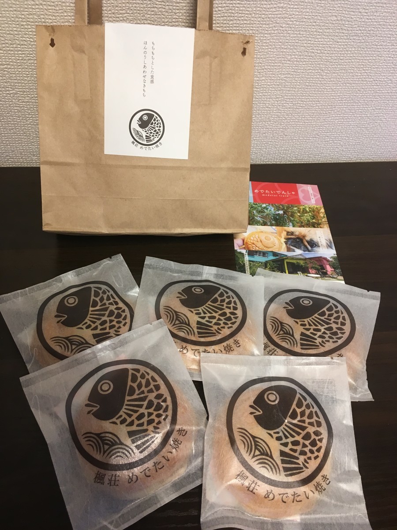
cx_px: 198
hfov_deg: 48.2
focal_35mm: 29
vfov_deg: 61.7
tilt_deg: -50.2
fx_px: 443
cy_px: 265
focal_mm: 4.15
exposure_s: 1/30
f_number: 2.2
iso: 80
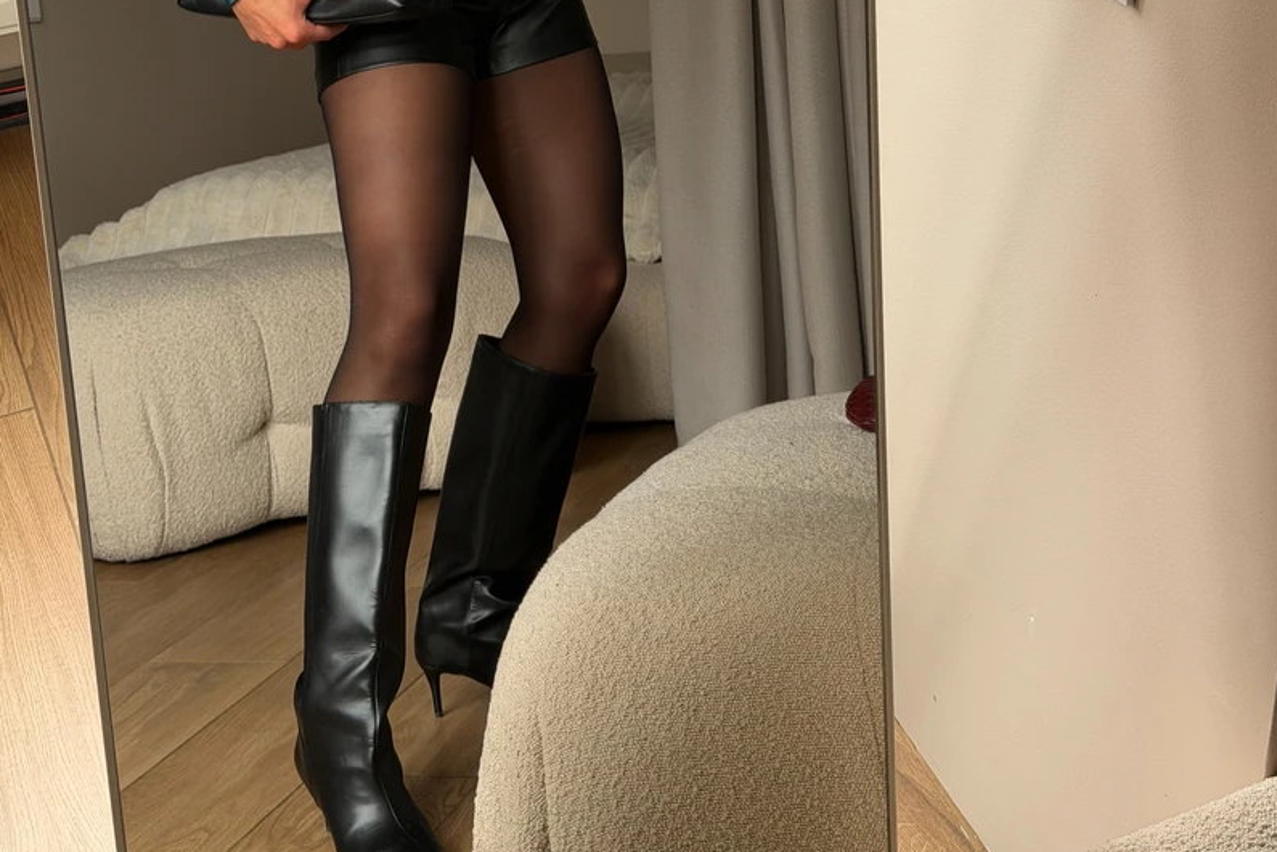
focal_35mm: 67
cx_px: 638
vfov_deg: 19.8
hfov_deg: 30.1
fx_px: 2376
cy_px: 17
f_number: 1.78
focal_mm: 6.76
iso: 50
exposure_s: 1/130
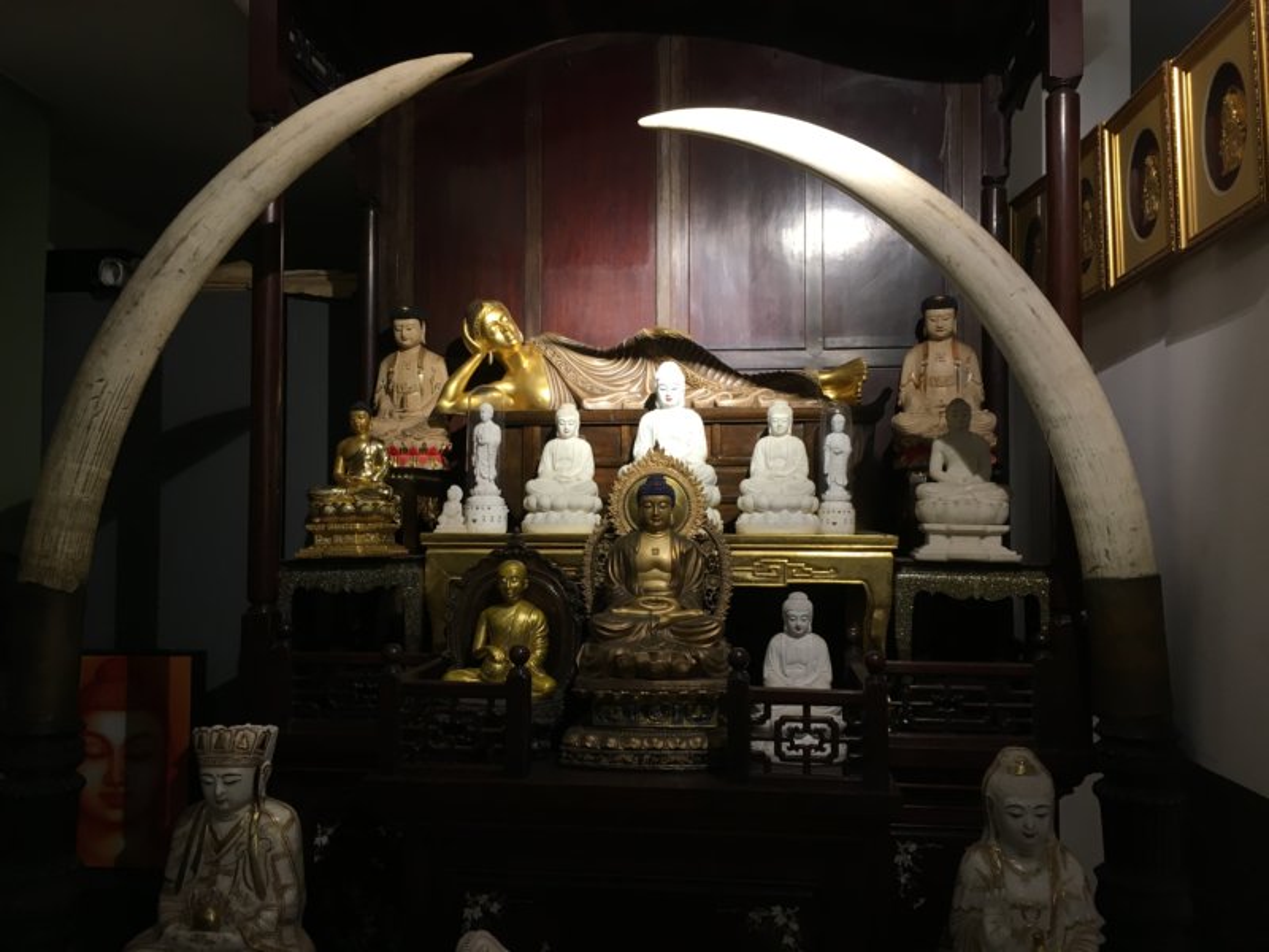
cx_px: 634
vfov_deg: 48.2
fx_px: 1063
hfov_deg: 61.7
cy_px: 476
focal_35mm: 29
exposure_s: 1/33
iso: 50
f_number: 2.2
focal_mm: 4.15
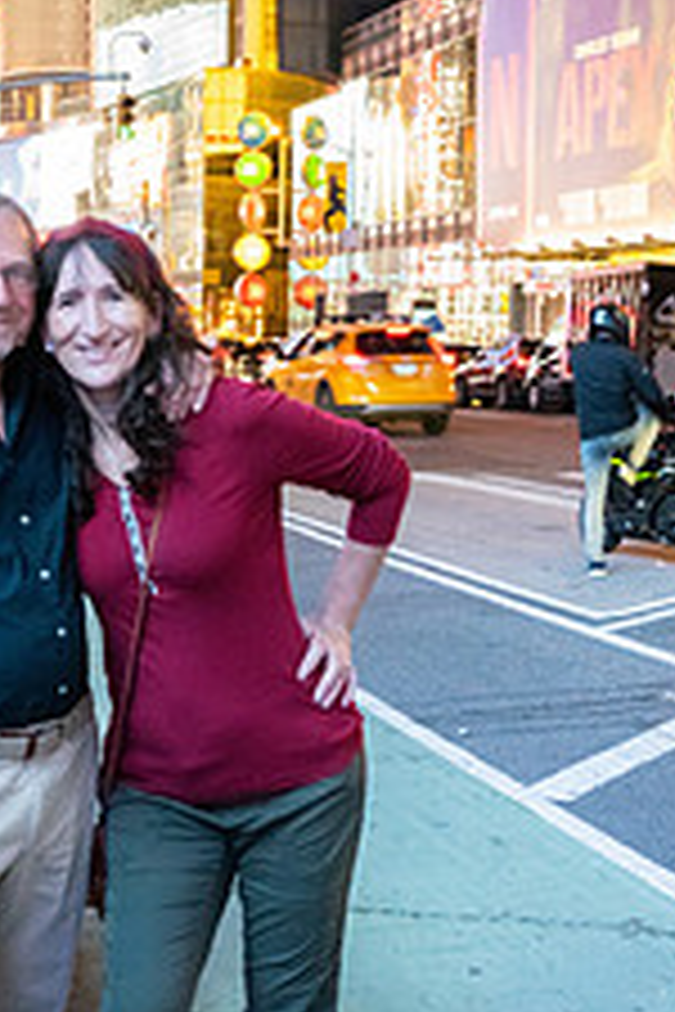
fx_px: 1912
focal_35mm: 68
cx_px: 297
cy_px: 526
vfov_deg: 29.7
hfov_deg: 20.0
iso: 12800
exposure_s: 1/30
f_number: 14
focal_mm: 34
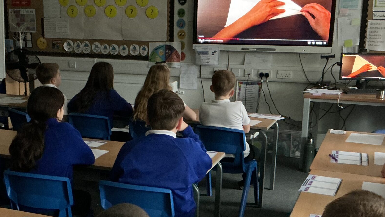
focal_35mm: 51
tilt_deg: -13.7
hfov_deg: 40.4
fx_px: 521
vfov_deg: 23.4
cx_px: 157
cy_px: 144
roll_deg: -0.6
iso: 320
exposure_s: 1/33
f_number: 1.8
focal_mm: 3
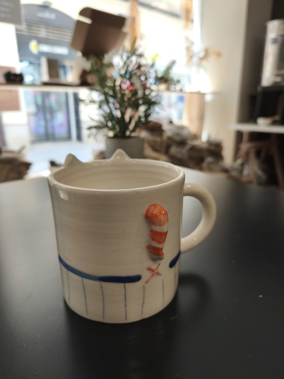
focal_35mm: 23
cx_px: 142
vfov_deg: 73.9
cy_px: 190
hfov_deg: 58.9
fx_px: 252
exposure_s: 1/100
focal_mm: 5.35
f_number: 1.7
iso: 80
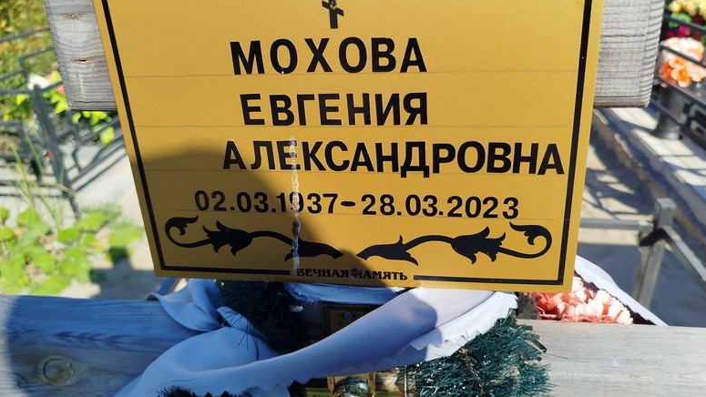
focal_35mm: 27
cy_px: 178
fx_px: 505
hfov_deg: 69.8
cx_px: 363
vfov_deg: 42.8
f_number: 1.7
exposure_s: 1/877
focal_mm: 5.31
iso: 50
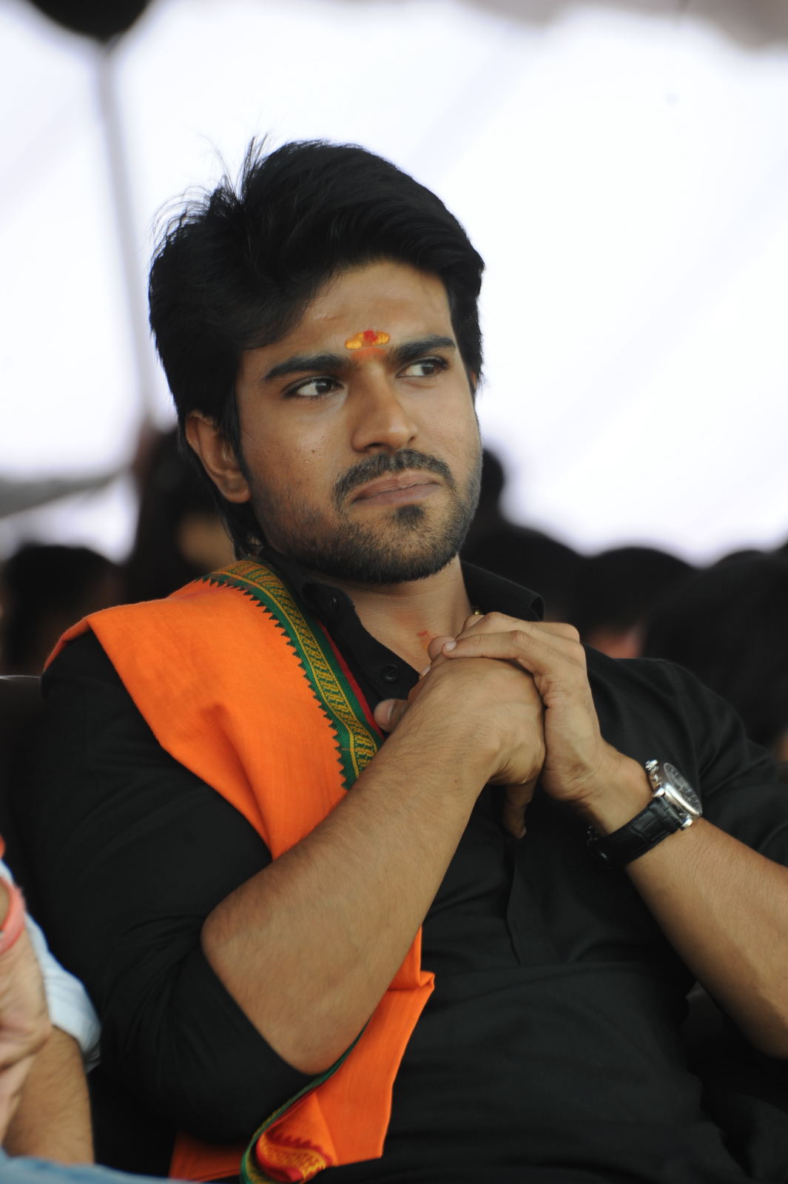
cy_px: 592
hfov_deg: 5.1
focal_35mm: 270
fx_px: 8874
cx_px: 394
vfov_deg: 7.6
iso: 500
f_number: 8
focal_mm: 270
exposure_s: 1/125
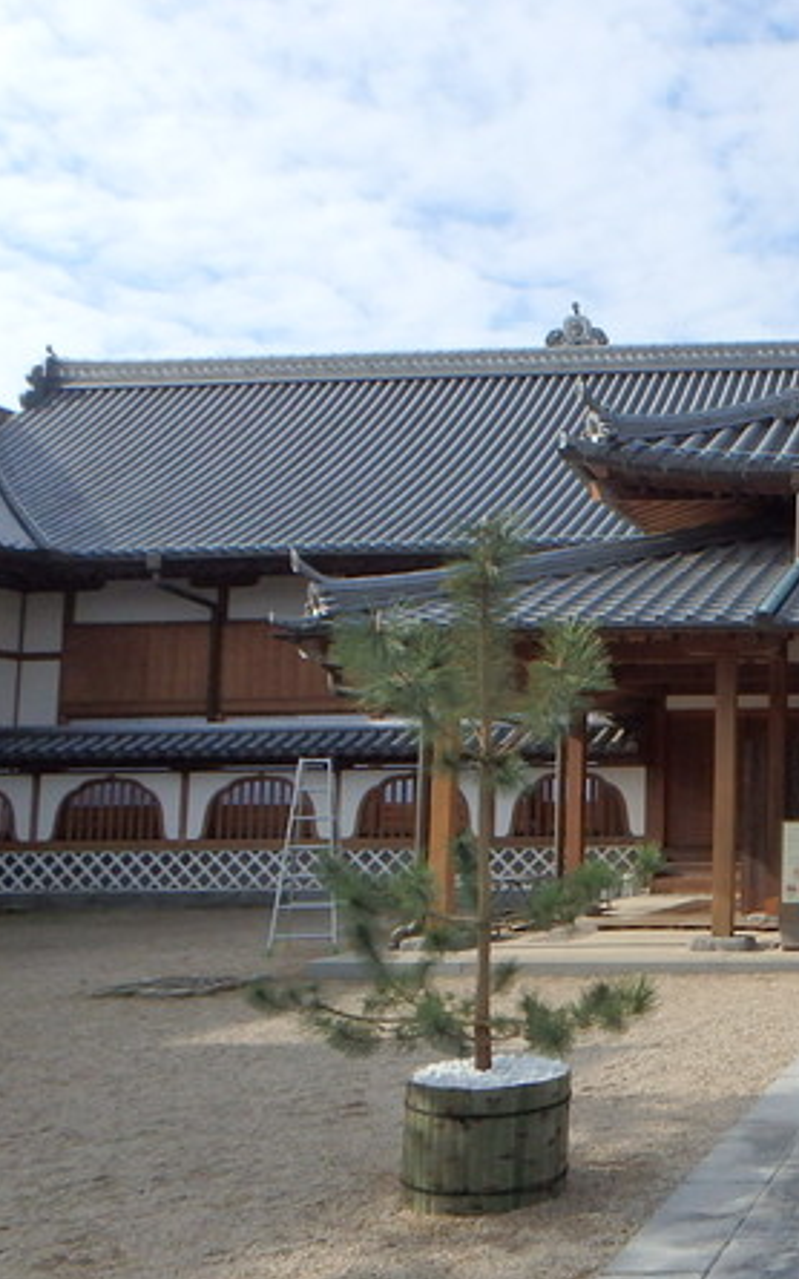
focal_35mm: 38
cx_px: 977
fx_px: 1324
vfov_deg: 51.5
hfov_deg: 28.8
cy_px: 658
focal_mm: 3.7
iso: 125
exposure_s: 1/500
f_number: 6
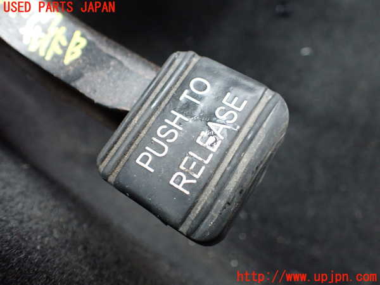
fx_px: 329
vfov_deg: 46.8
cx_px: 190
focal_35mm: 30
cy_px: 142
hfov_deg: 60.0
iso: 800
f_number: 2.3
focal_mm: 5.4
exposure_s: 1/40
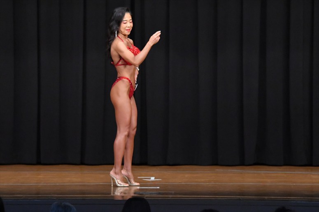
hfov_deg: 8.6
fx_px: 2126
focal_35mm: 240
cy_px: 106
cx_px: 160
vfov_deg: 5.7
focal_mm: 160
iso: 8000
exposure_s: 1/400
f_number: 5.6
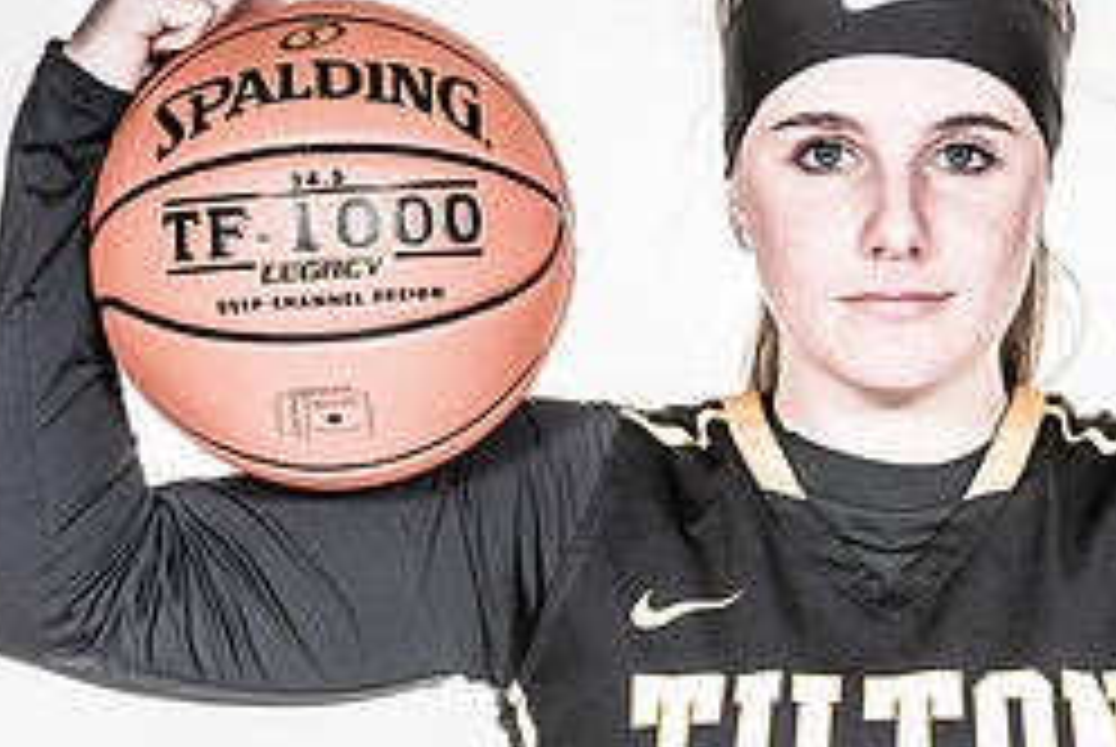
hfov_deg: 4.4
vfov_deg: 2.9
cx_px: 837
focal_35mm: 473
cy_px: 578
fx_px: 14680
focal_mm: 135
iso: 200
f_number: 6.3
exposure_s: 1/160
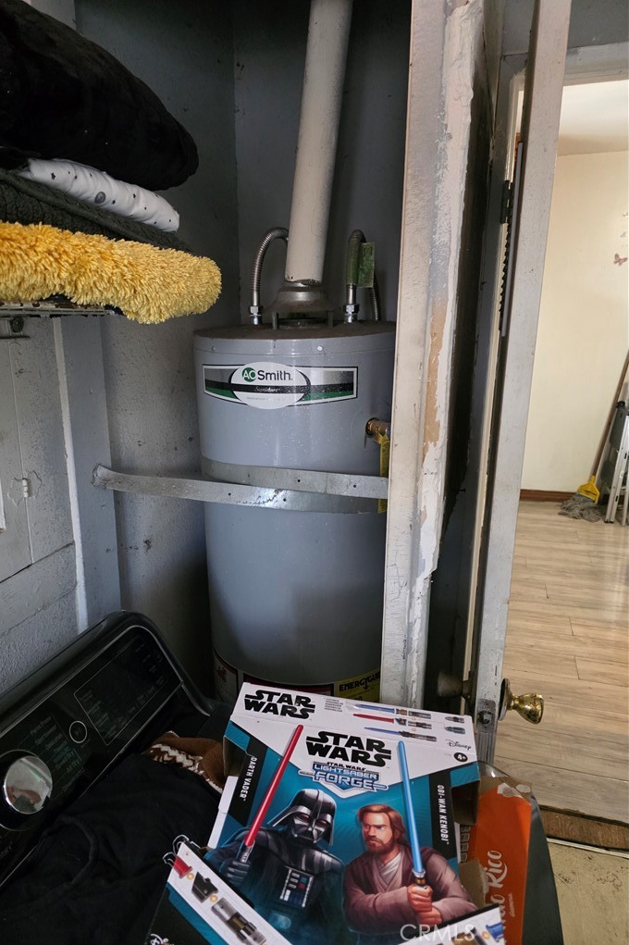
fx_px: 629
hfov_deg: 53.0
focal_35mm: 24
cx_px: 275
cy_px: 472
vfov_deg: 73.8
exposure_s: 1/120
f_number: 1.7
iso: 2500
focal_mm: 6.3
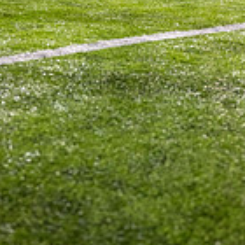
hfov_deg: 20.2
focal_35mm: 86
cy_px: -133
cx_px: 117
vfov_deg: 17.8
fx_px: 689
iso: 1250
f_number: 3.2
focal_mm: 31.5
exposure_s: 1/500
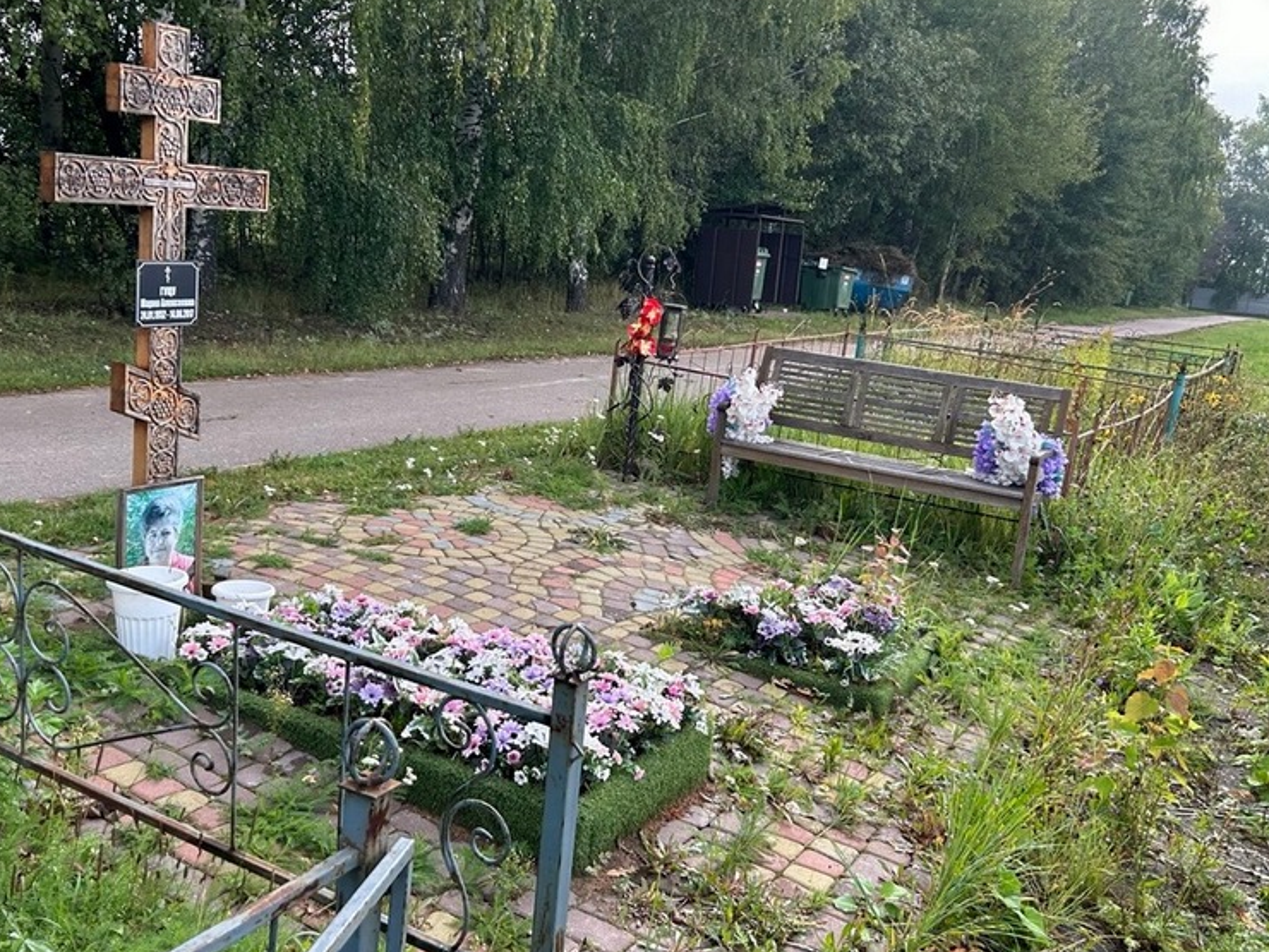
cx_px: 593
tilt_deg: -10.8
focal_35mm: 36
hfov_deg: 51.3
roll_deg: -0.7
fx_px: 1320
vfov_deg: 39.7
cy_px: 485
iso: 50
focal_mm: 5.7
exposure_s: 1/808
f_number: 1.5
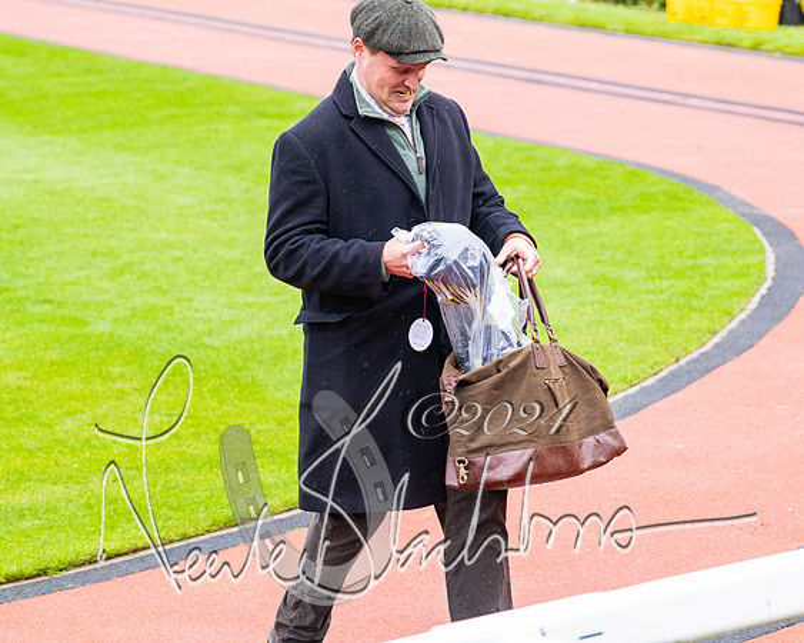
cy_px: 305
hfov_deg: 11.1
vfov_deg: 8.9
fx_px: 4139
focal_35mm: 174
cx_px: 480
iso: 1000
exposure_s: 1/500
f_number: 4
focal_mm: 98
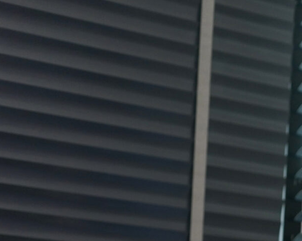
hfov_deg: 12.7
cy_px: 417
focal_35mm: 139
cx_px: 526
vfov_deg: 10.5
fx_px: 1242
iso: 640
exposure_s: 1/160
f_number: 2.8
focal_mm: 35
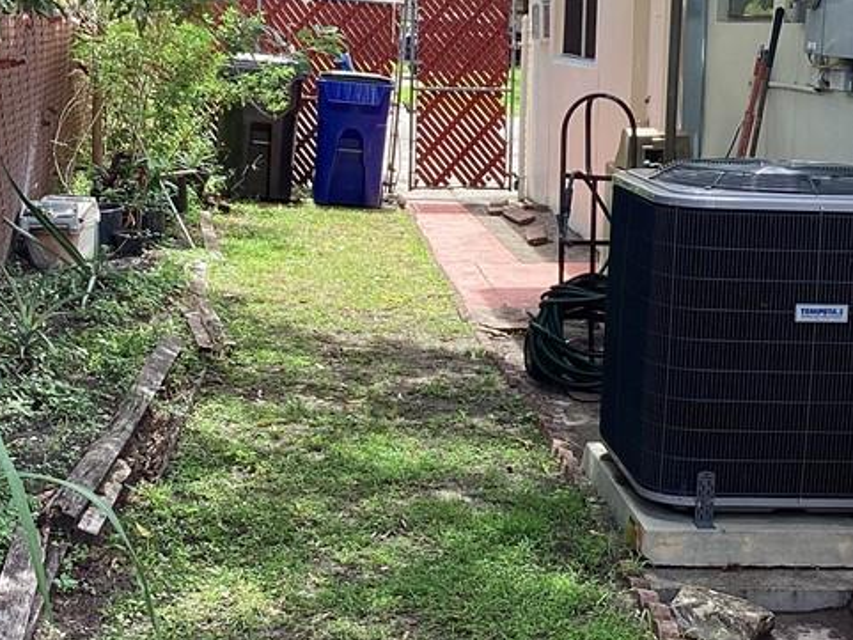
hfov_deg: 29.3
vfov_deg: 22.3
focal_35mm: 66
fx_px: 1627
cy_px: 308
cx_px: 484
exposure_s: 1/120
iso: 25
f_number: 2.4
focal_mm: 3.3
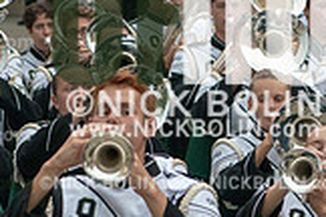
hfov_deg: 8.2
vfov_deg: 5.5
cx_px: 193
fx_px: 2273
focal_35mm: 251
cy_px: 43
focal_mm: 70
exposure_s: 1/1600
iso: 3200
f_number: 3.5
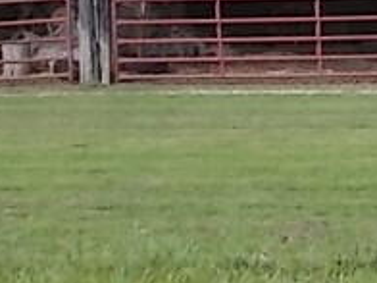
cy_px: -40
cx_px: 294
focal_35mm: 144
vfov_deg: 10.2
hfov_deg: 13.6
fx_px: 1568
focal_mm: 7.9
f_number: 4.2
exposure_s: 1/400
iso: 80
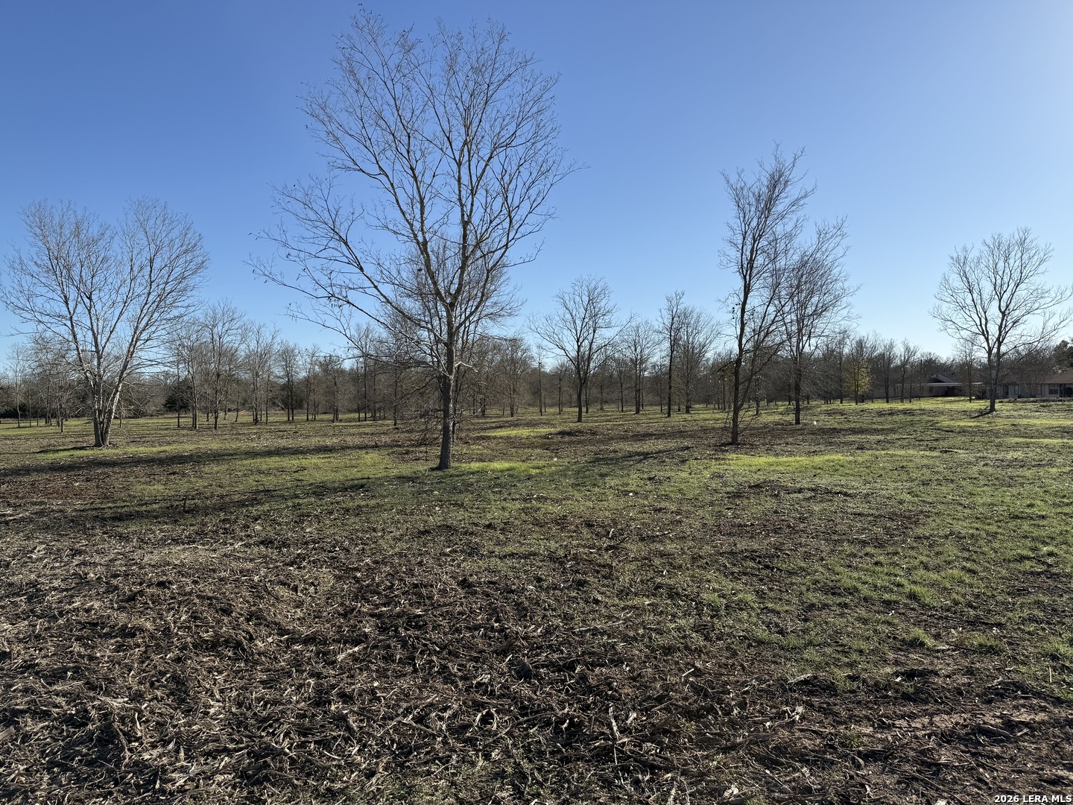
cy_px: 402
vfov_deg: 56.8
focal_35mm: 24
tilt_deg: +0.3
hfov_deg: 71.6
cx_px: 536
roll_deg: +0.7
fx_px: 744
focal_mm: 6.76
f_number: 1.78
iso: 80
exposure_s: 1/5714
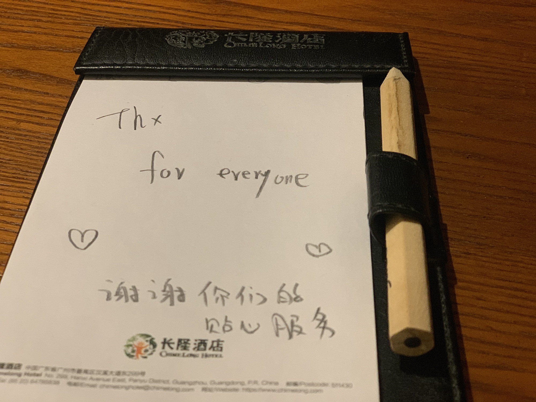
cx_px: 268
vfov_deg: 28.0
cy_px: 201
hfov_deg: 36.8
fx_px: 805
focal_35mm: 52
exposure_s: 1/50
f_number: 2.4
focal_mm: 6
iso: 320
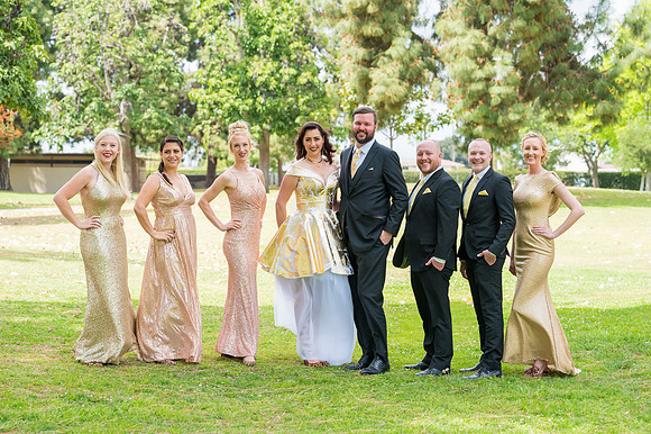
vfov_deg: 19.4
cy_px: 217
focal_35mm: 70
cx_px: 326
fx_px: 1265
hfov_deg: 28.9
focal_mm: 70
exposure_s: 1/2000
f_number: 4
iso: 500
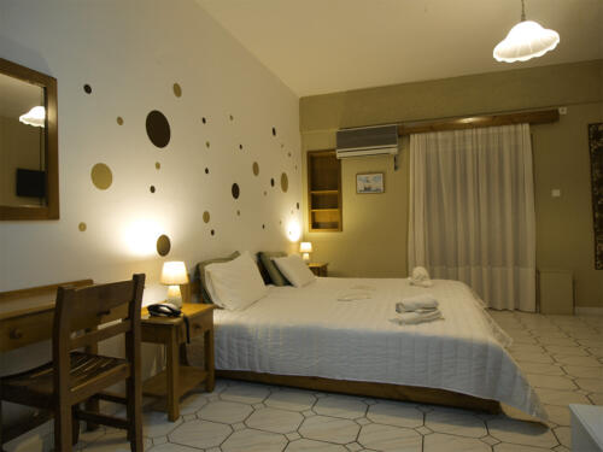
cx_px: 302
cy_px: 226
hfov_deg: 76.4
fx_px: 383
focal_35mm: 22
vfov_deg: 61.1
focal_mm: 11
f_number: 2.8
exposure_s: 1/10
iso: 100
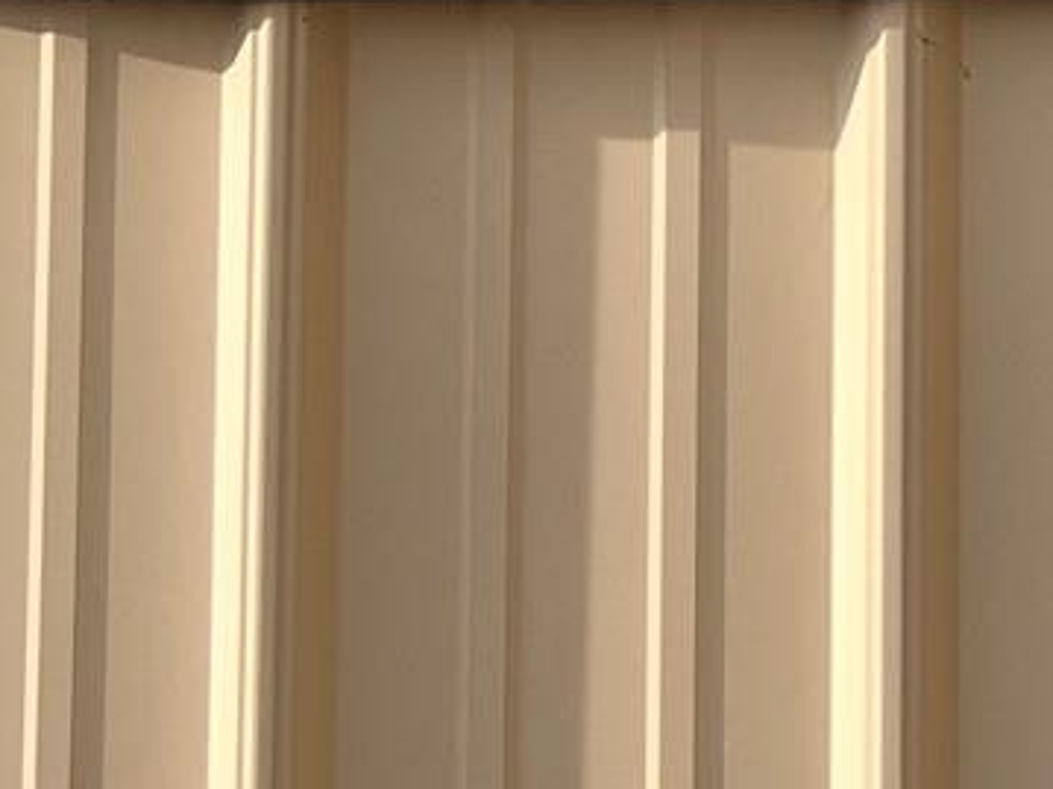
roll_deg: +1.1
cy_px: -807
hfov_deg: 16.5
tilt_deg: +4.4
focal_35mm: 116
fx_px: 3527
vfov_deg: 11.5
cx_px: 1147
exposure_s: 1/4115
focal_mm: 5.7
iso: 50
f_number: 1.5
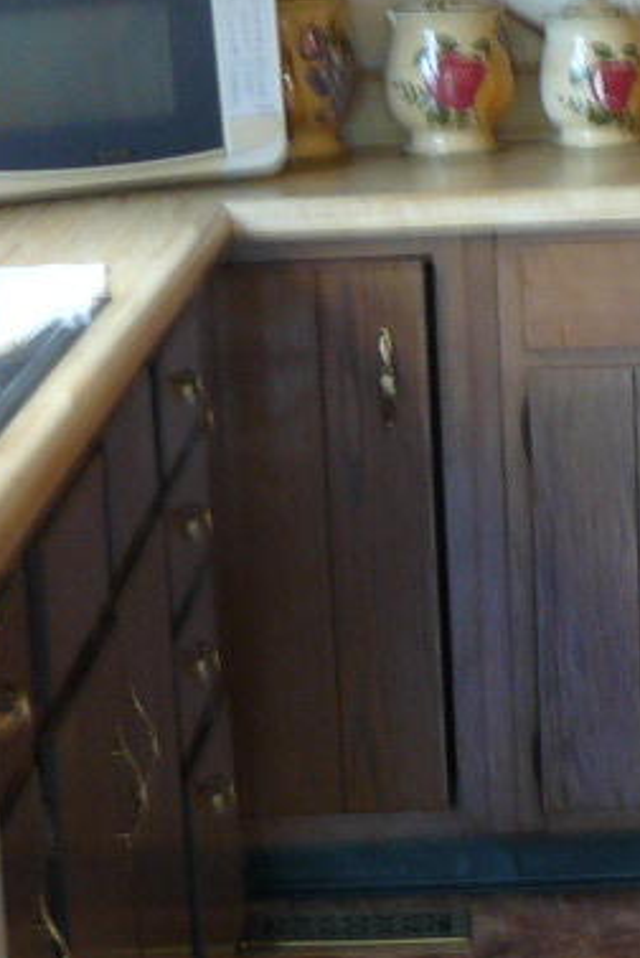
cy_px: 590
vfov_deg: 16.1
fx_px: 3380
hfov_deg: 10.5
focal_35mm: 127
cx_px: 863
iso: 100
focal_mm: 6
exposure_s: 1/4
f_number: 2.8
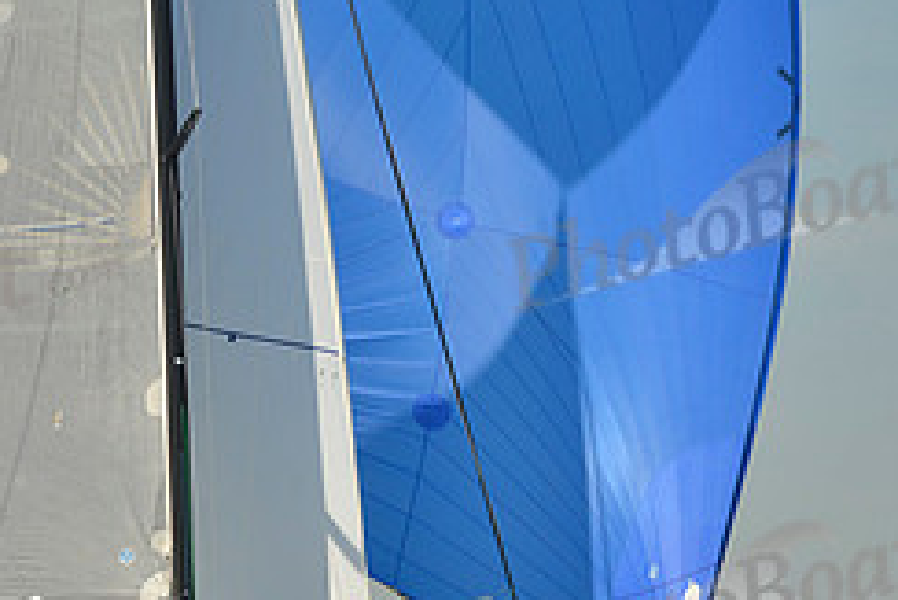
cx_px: 320
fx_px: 4443
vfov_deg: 7.7
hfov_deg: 11.5
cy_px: 458
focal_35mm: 178
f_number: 7.1
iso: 200
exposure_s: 1/1250
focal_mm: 75
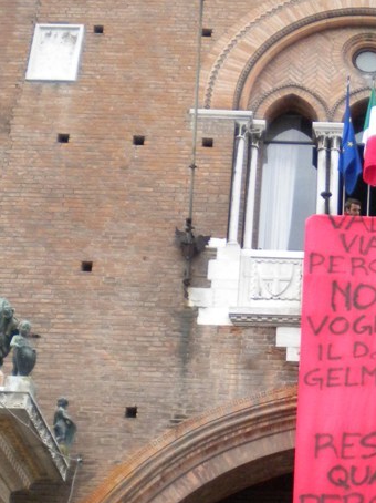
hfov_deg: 18.0
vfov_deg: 24.3
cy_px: 407
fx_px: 1145
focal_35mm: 79
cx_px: 405
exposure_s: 1/550
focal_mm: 6.3
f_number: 3.1
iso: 280
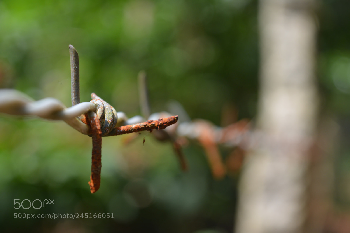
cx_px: 175
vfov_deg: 16.5
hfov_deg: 24.6
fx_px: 802
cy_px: 116
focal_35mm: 82
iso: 100
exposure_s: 1/100
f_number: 6.3
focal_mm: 55
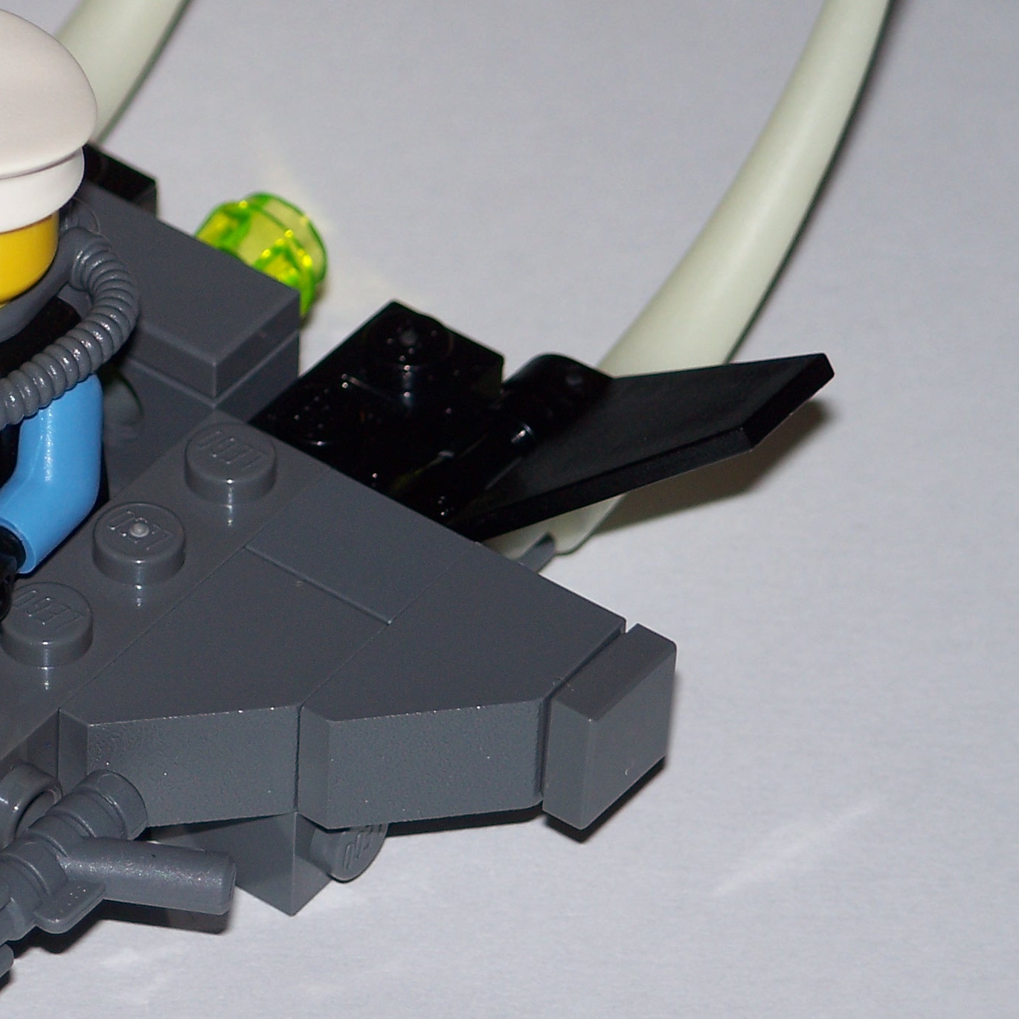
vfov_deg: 7.4
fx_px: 7926
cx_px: -146
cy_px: 440
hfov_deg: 7.3
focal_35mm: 238
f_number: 3.6
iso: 80
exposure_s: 1/160
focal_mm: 23.9
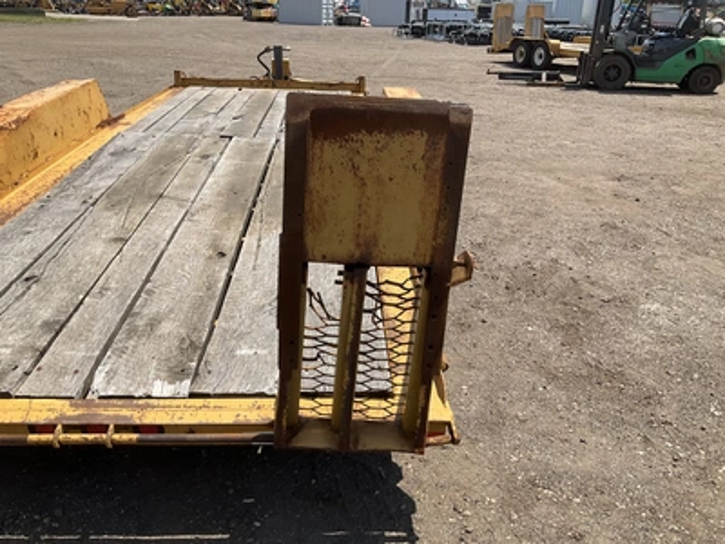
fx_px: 607
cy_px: 272
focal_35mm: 29
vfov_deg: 48.2
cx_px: 362
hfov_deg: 61.7
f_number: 1.8
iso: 25
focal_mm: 3
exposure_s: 1/1675
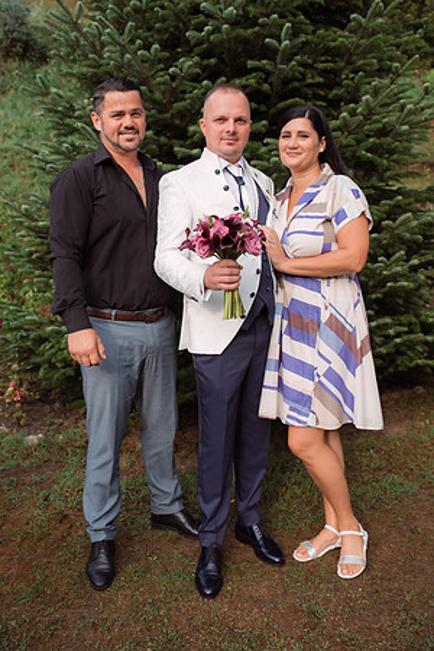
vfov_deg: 54.4
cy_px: 326
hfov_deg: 37.9
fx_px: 633
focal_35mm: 35
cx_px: 217
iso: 250
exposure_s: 1/640
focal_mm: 35
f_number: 4
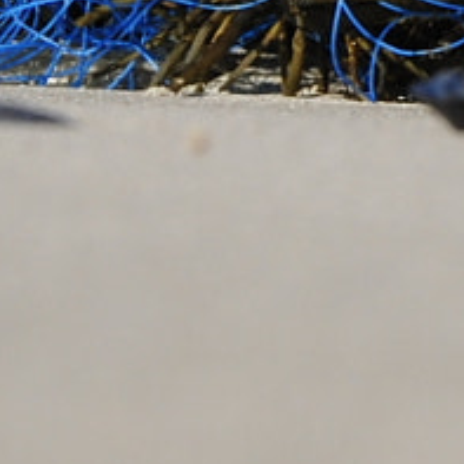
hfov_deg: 1.3
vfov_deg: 1.3
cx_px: 956
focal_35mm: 1391
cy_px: -765
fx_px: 21101
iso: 200
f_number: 9
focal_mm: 105
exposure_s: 1/500
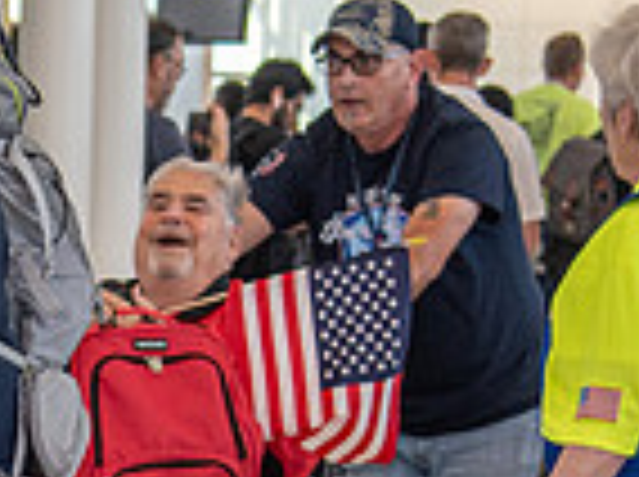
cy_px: 539
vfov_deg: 6.7
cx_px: -223
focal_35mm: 219
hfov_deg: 8.9
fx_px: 4036
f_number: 4
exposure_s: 1/160
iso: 640
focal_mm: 48
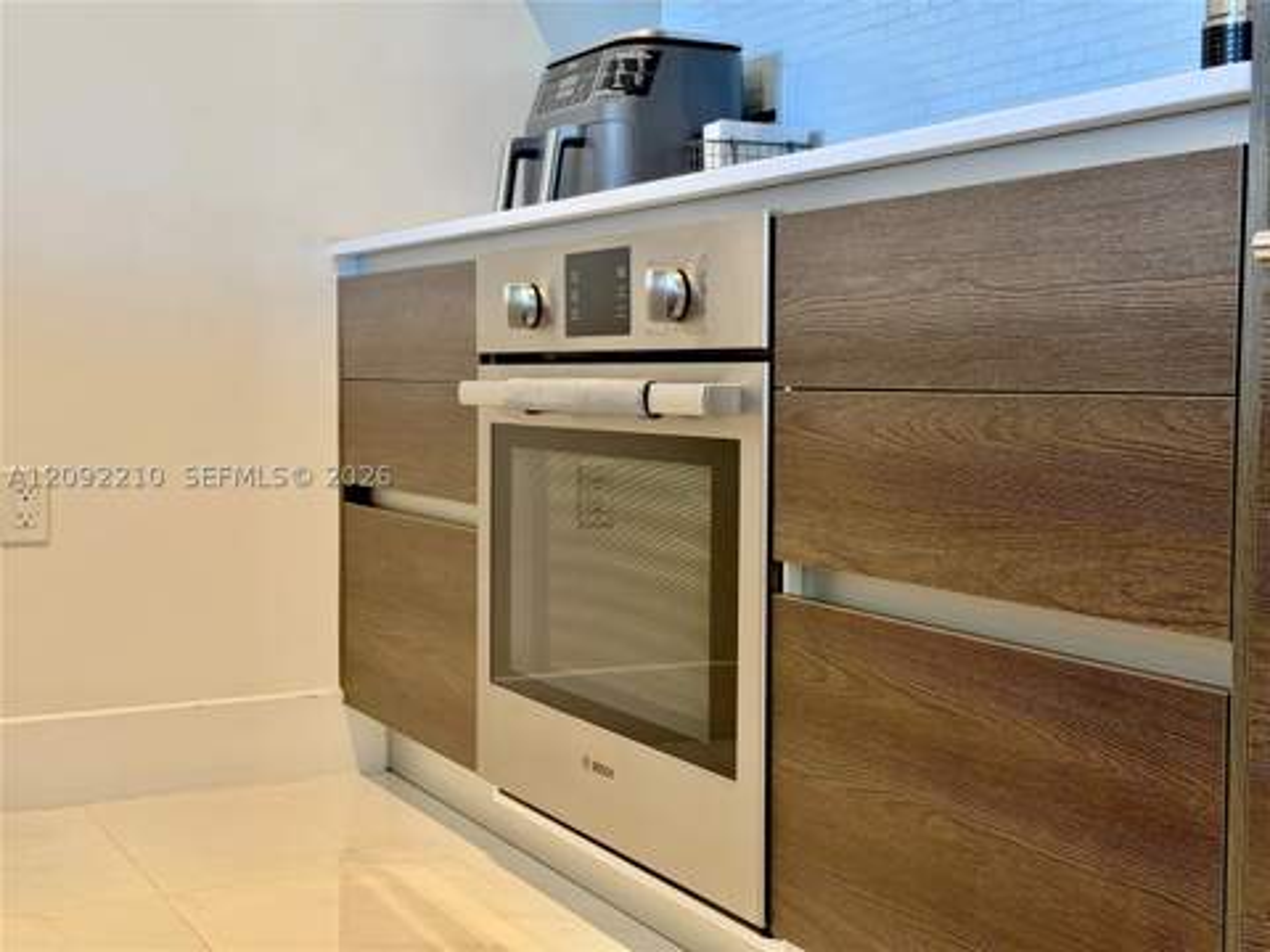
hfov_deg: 39.7
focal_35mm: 48
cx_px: 635
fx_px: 1761
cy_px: 476
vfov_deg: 30.3
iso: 100
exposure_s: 1/60
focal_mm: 6.76
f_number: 1.78
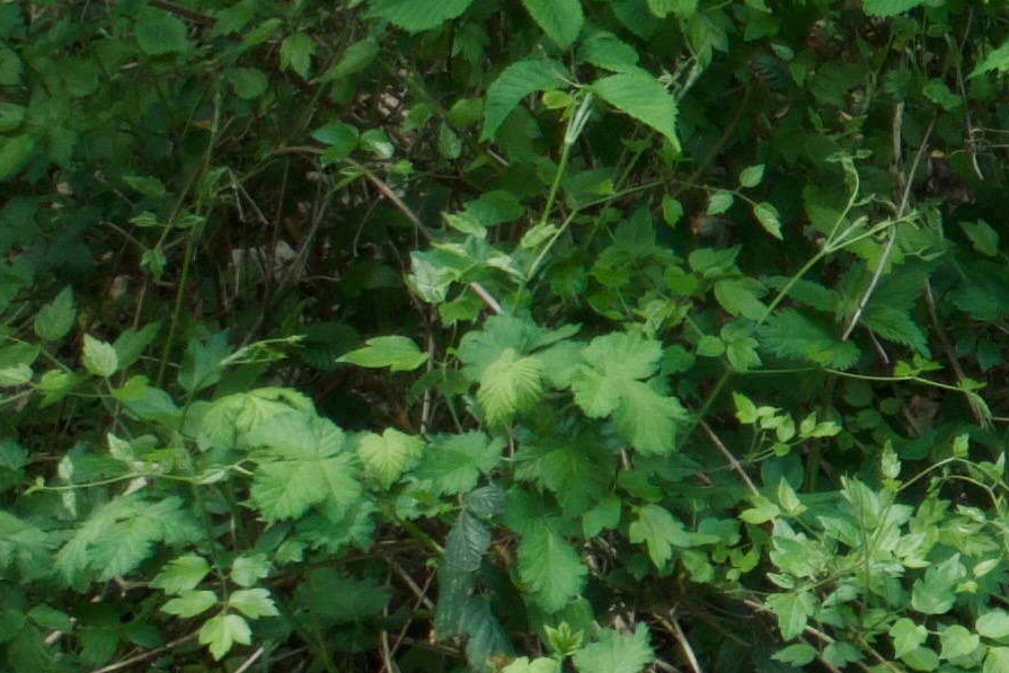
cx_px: 3052
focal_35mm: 428
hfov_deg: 4.6
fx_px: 11997
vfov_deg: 3.2
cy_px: 578
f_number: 2.8
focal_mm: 25.7
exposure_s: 1/250
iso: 80
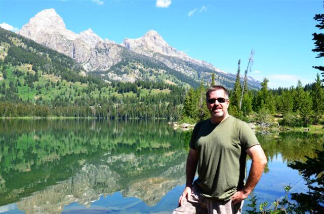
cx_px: 162
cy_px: 107
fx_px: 296
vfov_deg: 39.7
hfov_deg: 57.4
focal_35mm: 33
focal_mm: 22
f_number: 9
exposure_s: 1/320
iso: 200
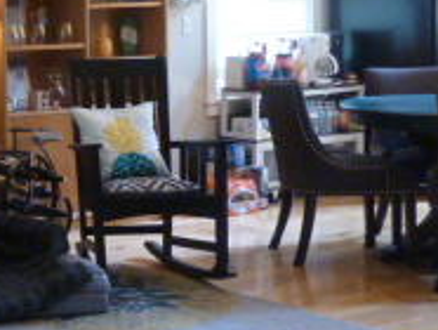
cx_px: -259
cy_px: 75
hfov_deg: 19.2
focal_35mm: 86
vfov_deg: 17.1
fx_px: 1090
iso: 400
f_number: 3.3
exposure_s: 1/30
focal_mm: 4.1
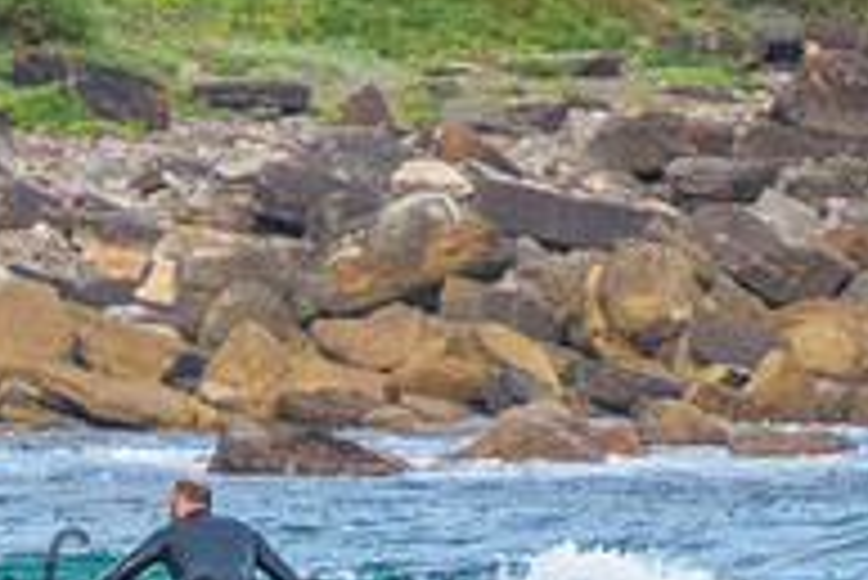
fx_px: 43552
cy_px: 560
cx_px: 22
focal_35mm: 1805
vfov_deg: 0.8
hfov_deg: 1.1
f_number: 5.6
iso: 900
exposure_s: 1/1600
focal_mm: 400
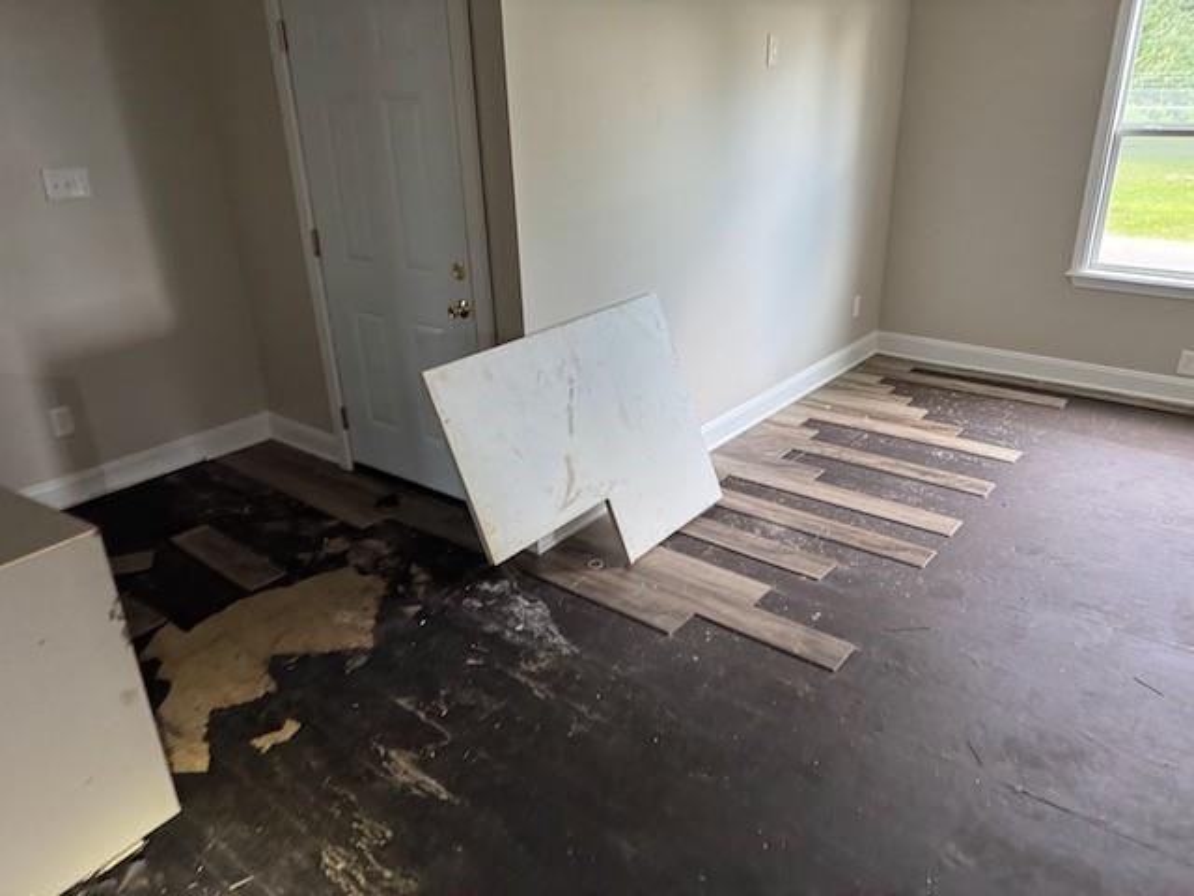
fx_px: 828
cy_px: 448
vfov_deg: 56.8
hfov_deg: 71.6
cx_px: 597
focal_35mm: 24
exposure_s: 1/60
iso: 400
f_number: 1.78
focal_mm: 6.76
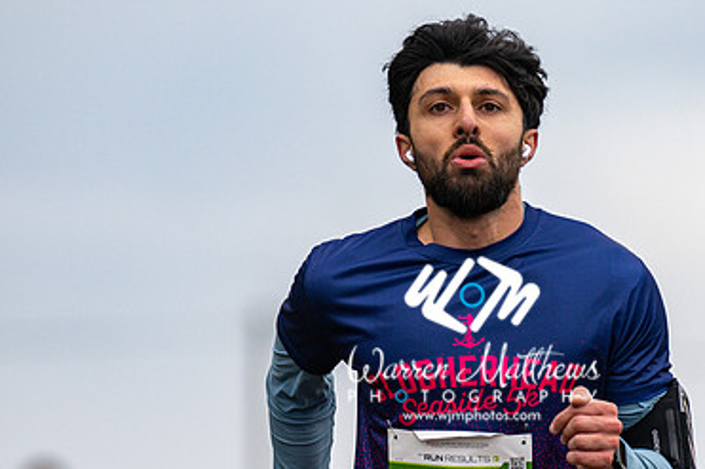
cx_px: 471
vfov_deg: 2.4
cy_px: 336
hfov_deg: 3.7
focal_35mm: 563
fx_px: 11020
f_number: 2.8
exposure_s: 1/1600
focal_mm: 240
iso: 400
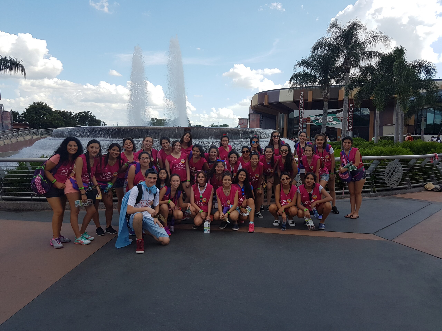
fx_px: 332
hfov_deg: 67.3
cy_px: 166
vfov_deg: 53.1
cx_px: 221
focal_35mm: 26
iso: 40
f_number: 1.7
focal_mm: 4.2
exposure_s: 1/1396
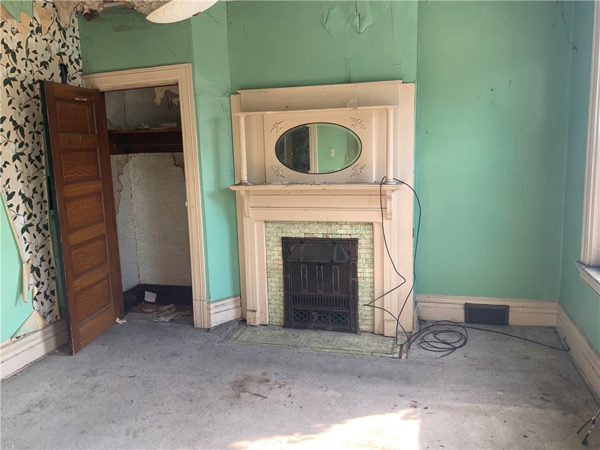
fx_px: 503
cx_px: 300
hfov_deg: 61.7
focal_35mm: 29
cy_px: 225
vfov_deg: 48.2
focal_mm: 3
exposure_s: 1/122
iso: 64
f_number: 1.8
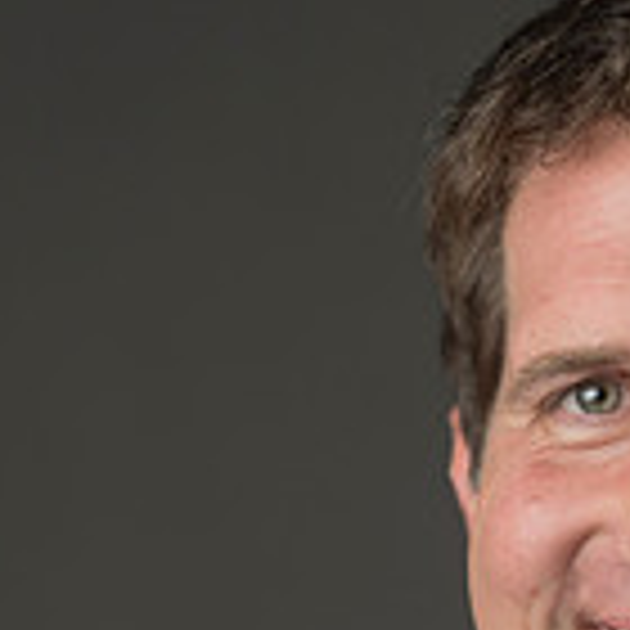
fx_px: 16472
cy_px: 580
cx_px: 407
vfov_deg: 2.2
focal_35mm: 800
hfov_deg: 2.2
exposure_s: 1/200
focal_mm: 200
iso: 100
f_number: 3.5
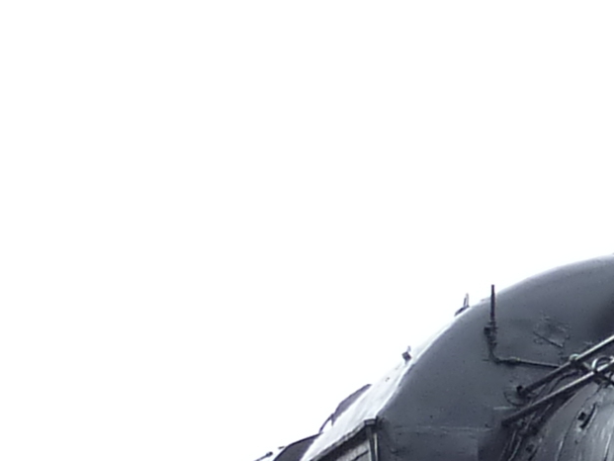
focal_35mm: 188
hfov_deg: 9.7
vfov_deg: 7.7
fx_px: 3335
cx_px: 1301
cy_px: 739
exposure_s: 1/250
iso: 125
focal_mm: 5.3
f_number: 4
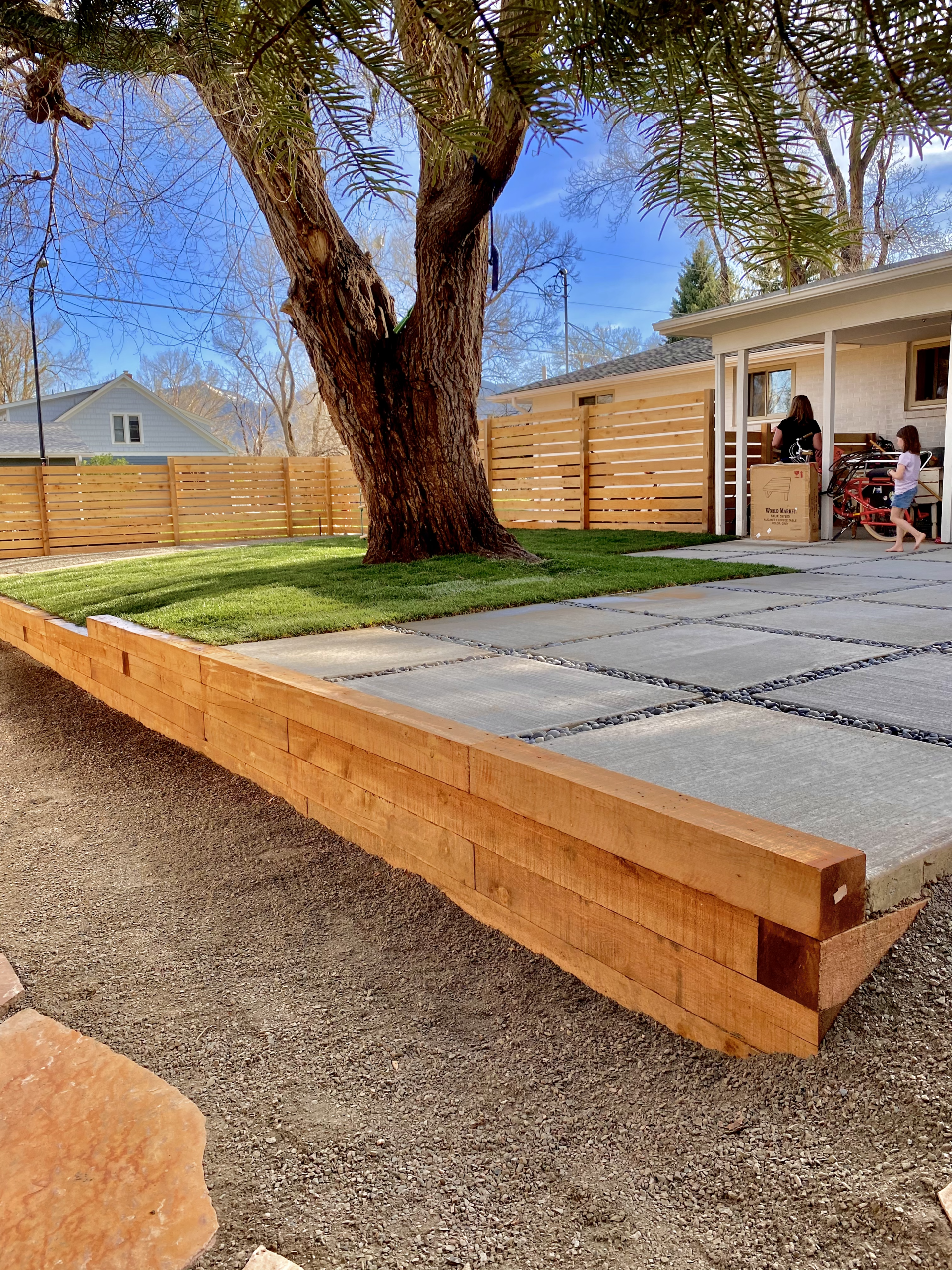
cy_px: 635
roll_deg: +1.1
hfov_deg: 53.1
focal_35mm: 26
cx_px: 476
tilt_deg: -7.5
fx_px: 953
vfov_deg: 67.3
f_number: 1.8
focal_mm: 4.25
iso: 32
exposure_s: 1/473
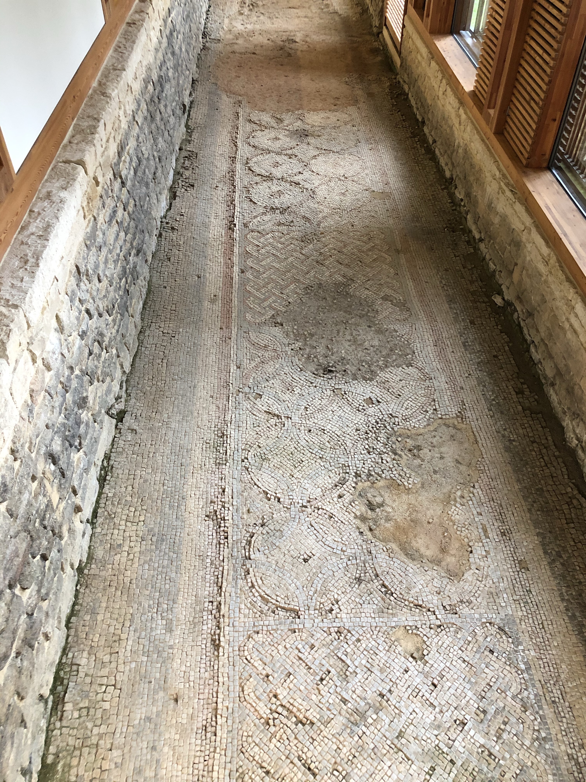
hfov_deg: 49.7
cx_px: 293
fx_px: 632
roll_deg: +0.4
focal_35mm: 28
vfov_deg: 63.4
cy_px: 391
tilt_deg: -43.7
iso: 100
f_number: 1.8
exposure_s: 1/17
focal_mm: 3.99
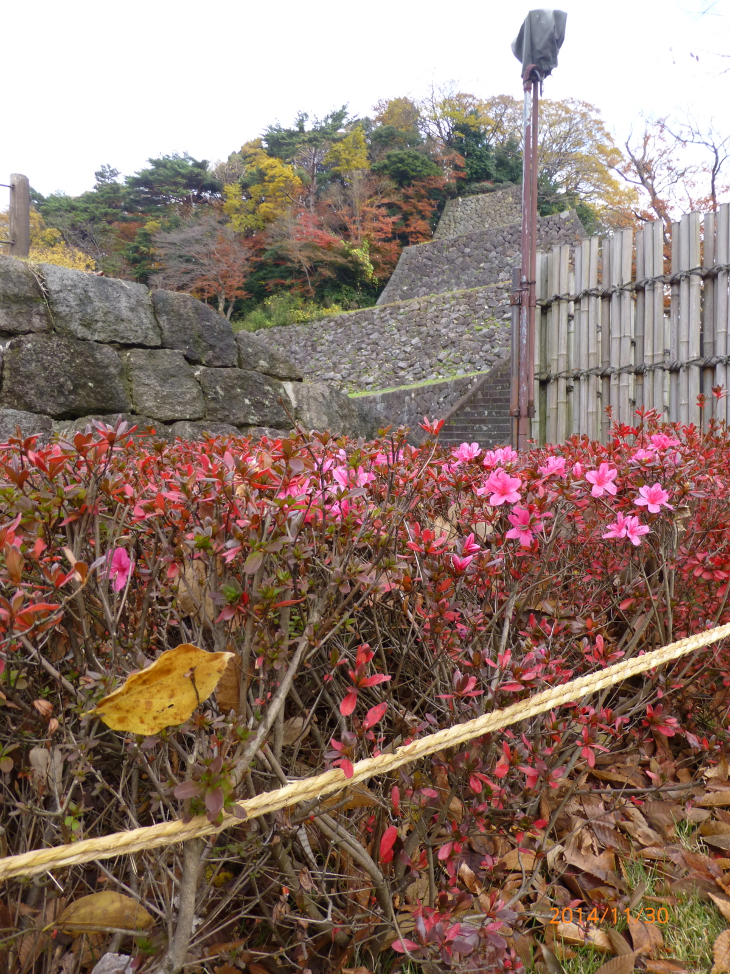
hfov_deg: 56.8
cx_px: 365
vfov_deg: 71.6
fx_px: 675
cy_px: 487
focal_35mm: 24
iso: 100
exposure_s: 1/125
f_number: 3.5
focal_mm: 4.3
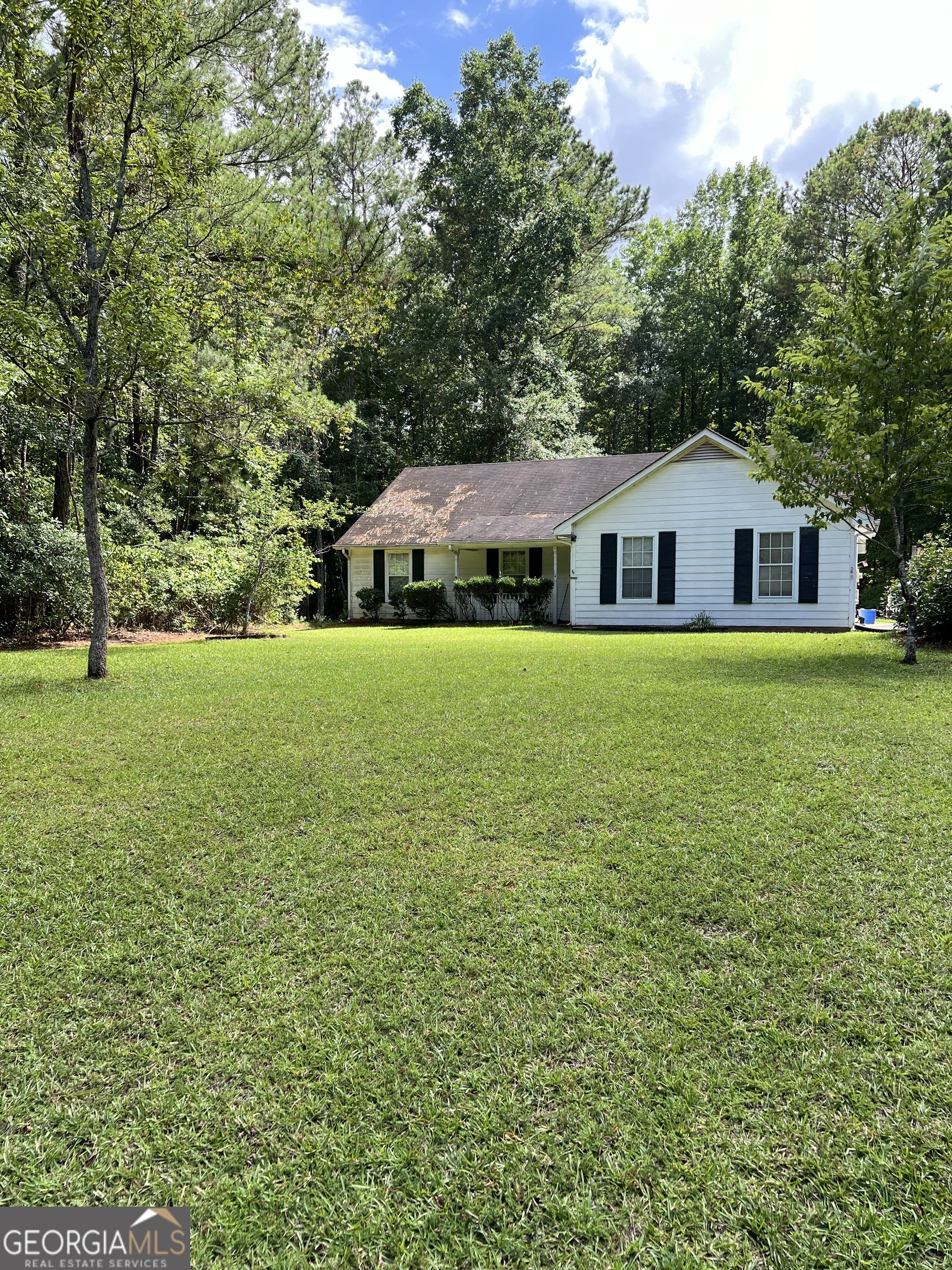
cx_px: 476
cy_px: 635
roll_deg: -0.1
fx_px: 953
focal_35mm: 26
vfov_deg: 67.3
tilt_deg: -2.6
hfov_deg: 53.1
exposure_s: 1/786
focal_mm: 5.7
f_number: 1.5
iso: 50
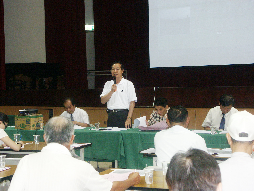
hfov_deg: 26.3
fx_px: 543
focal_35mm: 74
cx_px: 127
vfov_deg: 19.9
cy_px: 96
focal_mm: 18.39
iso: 200
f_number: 3.5
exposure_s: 1/60
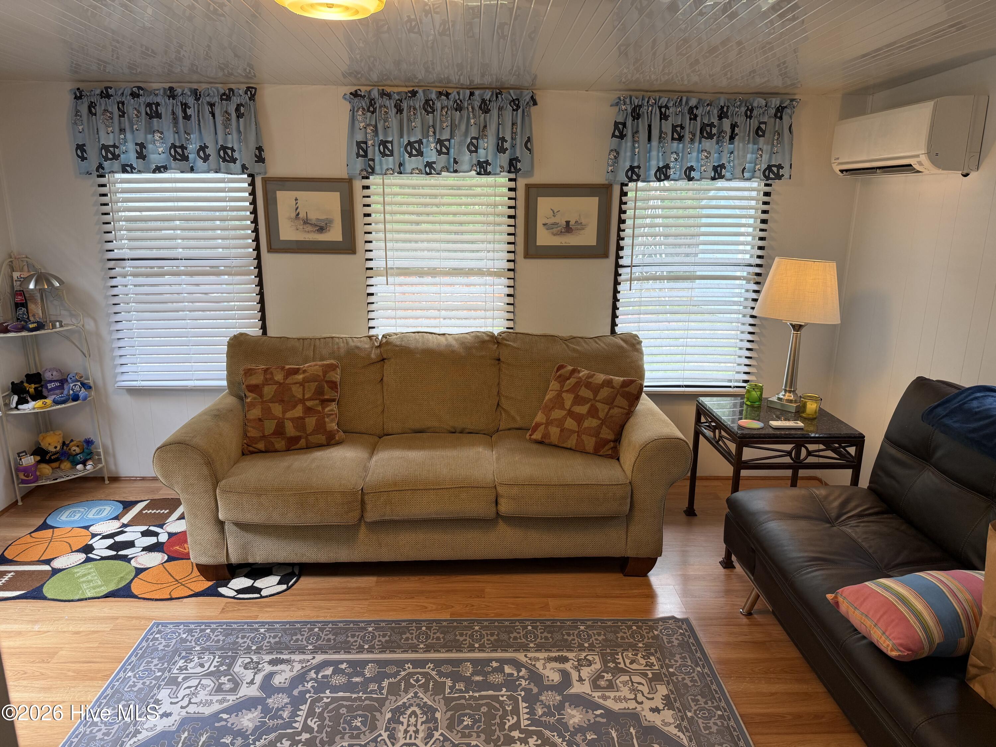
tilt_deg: -14.0
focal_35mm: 24
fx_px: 691
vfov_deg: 56.8
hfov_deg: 71.6
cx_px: 498
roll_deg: -0.5
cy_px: 374
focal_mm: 6.76
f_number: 1.78
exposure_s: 1/60
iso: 125
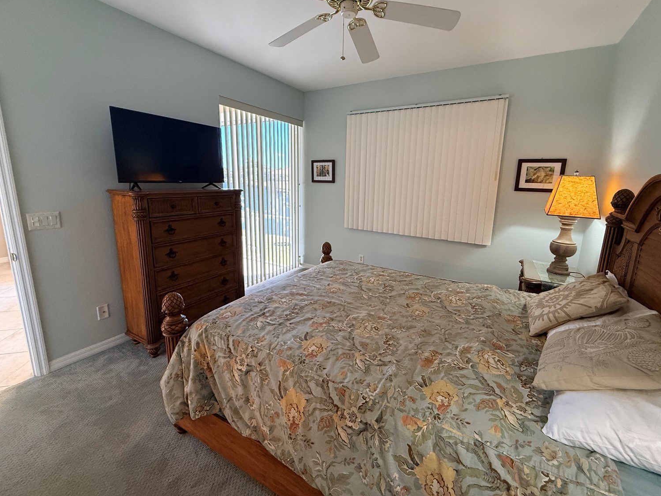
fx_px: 286
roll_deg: -1.6
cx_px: 346
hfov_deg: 98.1
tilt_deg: -9.9
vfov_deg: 81.6
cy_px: 231
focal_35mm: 15
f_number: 2.2
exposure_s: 1/120
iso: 320
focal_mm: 2.22
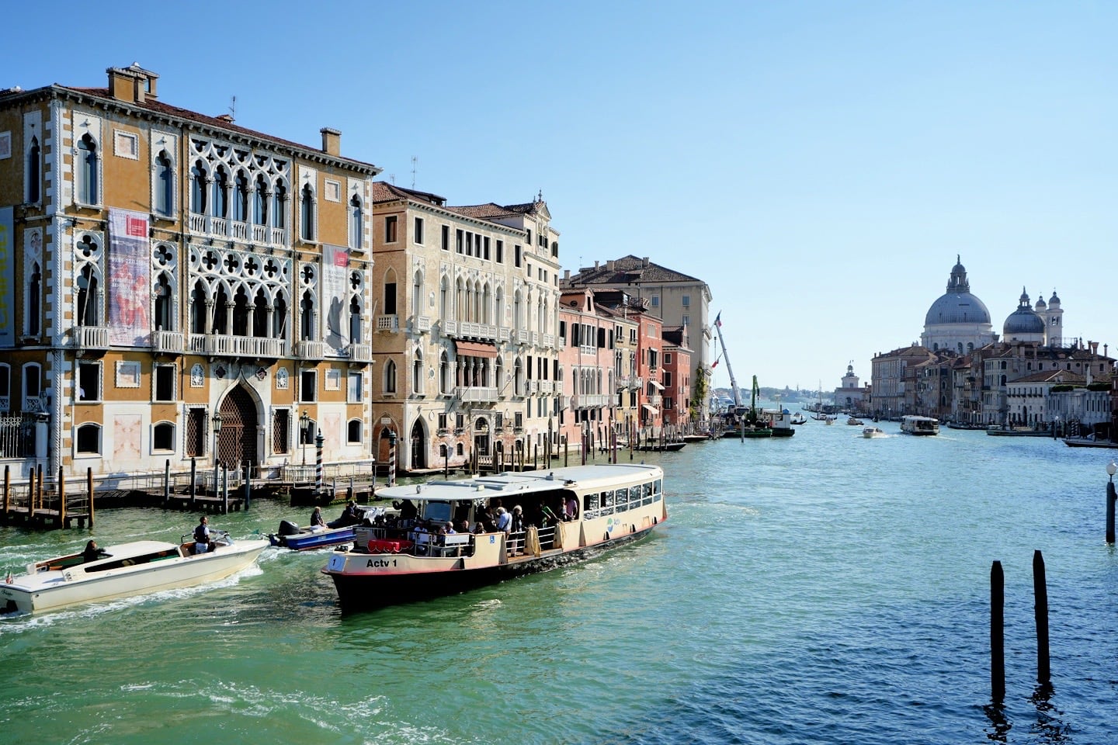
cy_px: 372
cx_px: 559
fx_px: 1087
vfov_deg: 37.9
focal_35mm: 35
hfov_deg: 54.4
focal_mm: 35
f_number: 8
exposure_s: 1/400
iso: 100
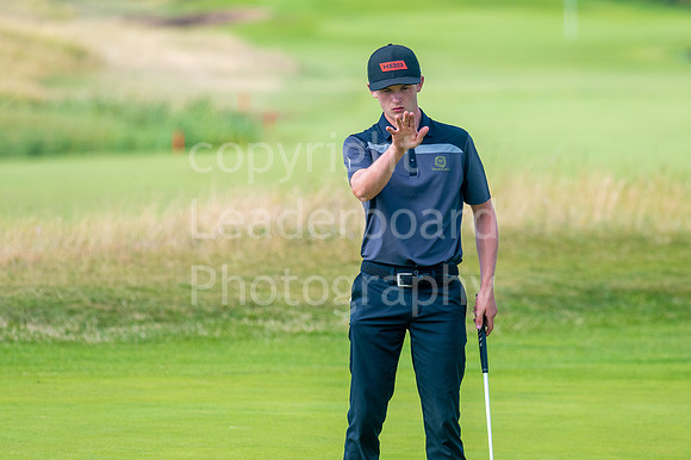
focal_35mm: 491
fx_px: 9410
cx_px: 367
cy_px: 216
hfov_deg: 4.2
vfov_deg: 2.8
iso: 160
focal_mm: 300
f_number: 5
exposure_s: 1/800
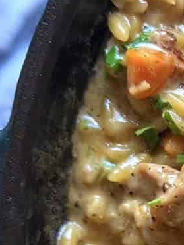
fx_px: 936
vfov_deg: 14.6
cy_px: 257
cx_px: 367
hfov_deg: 10.3
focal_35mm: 132
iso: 250
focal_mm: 6.8
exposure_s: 1/60
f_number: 1.8
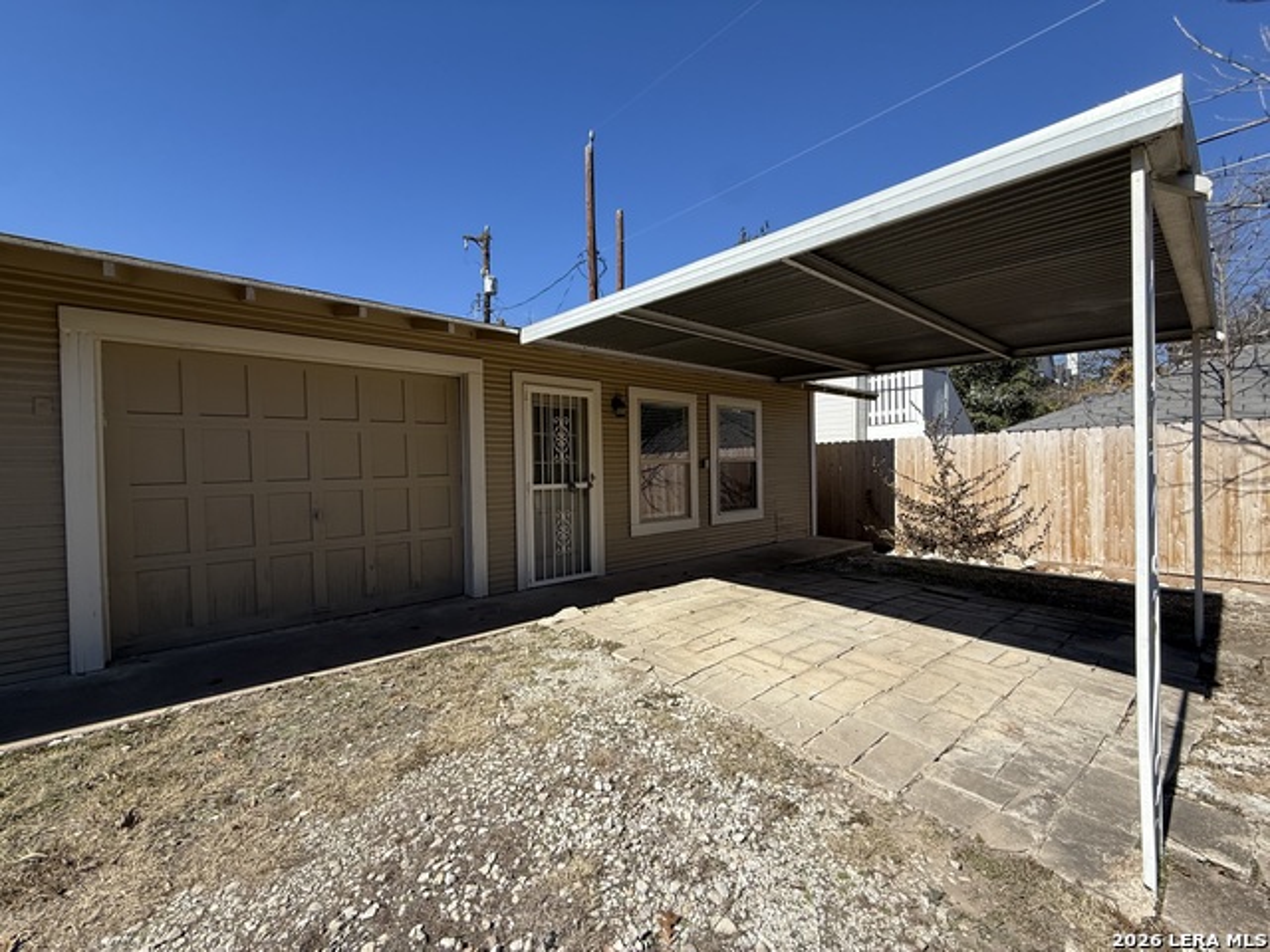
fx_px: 514
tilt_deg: -0.5
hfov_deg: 102.1
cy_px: 476
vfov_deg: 85.7
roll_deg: +1.4
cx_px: 635
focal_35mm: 14
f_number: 2.2
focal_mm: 2.22
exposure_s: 1/1961
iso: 64
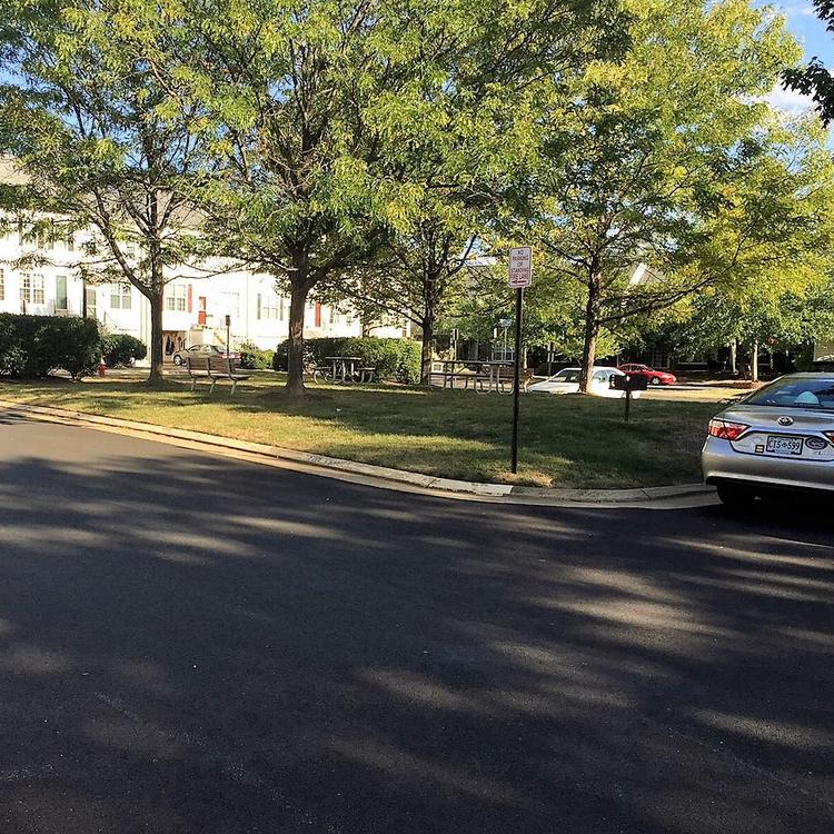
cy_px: 425
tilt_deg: -6.5
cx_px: 281
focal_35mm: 35
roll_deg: -1.8
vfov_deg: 47.2
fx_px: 954
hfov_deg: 46.5
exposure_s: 1/590
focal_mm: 4.15
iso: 32
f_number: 2.2
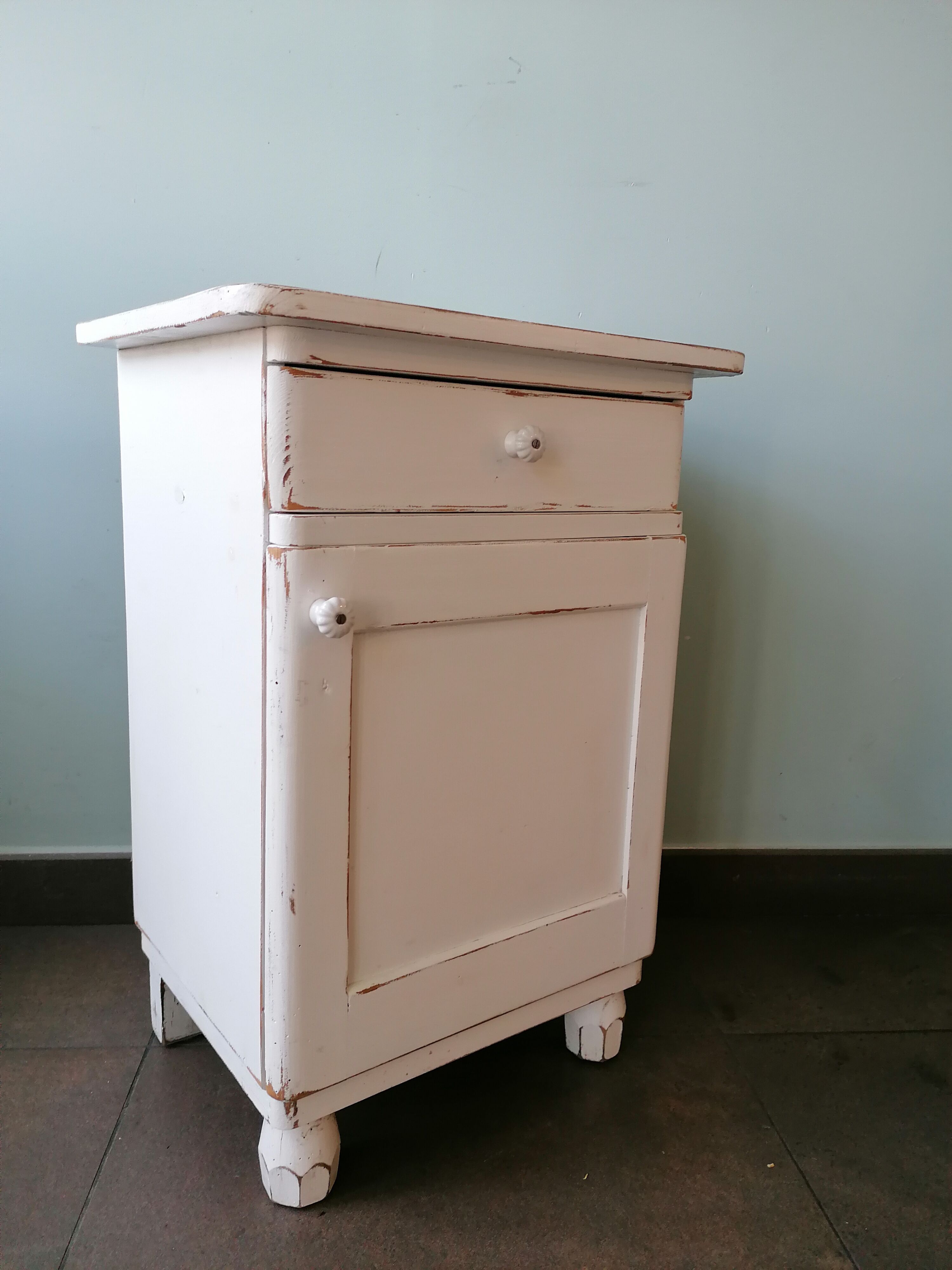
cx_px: 476
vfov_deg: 65.3
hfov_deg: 51.4
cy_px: 635
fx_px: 990
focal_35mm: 27
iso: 100
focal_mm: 4.75
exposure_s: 1/50
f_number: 1.8
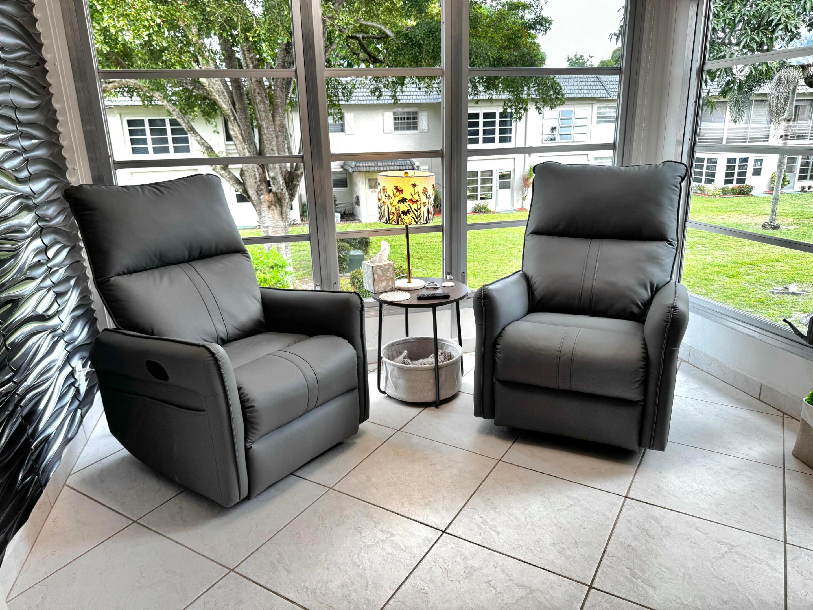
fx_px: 564
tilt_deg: -17.1
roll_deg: +2.4
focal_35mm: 24
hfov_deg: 71.6
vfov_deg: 56.8
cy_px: 305
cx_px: 406
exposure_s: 1/120
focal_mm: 6.76
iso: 64
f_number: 1.78
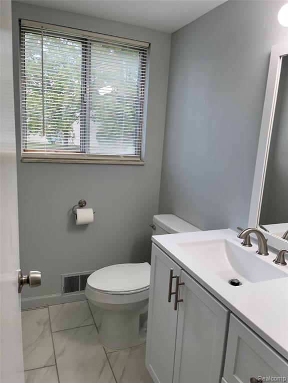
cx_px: 144
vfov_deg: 67.3
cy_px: 192
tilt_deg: -11.5
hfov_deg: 53.1
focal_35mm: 26
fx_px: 288
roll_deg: -3.2
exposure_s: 1/151
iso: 50
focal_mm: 5.1
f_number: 1.6
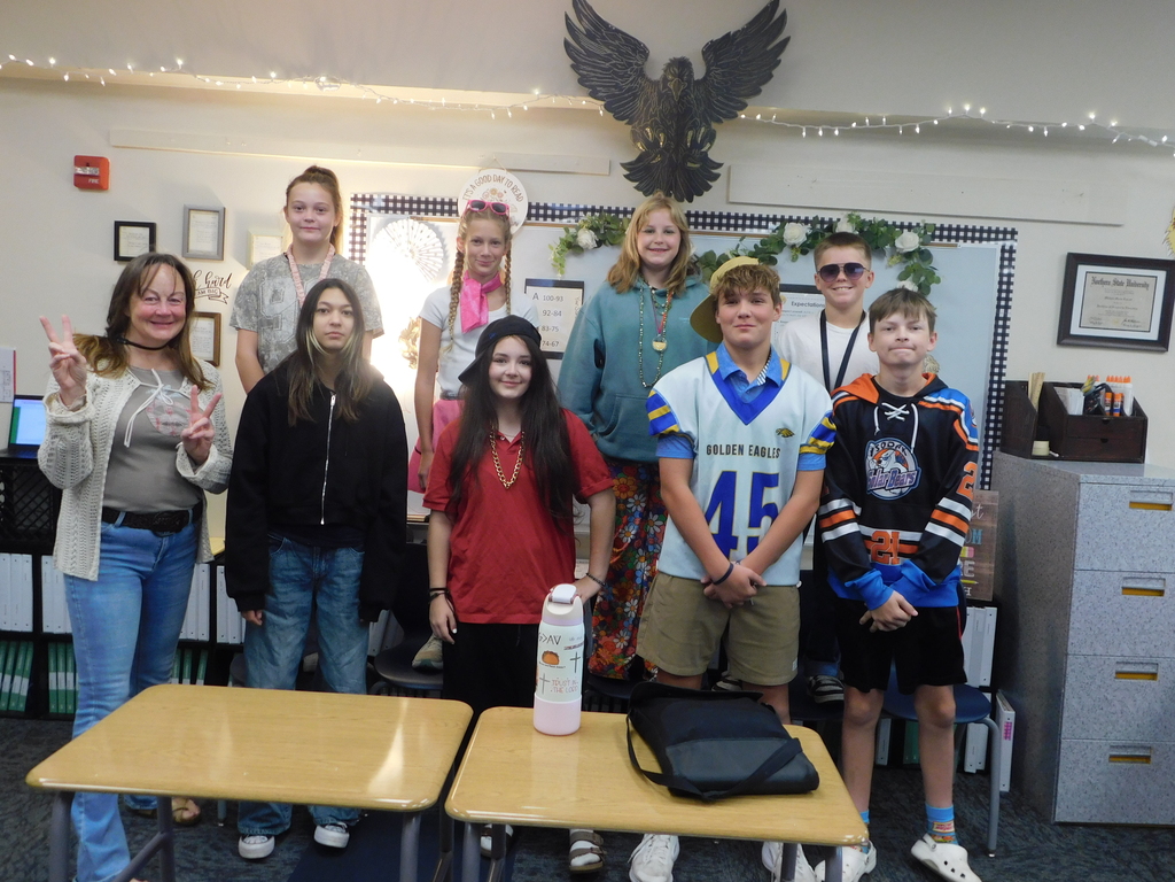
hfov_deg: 60.0
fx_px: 1018
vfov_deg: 46.8
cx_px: 588
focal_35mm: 30
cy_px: 441
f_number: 3.2
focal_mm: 5.3
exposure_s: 1/30
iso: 220
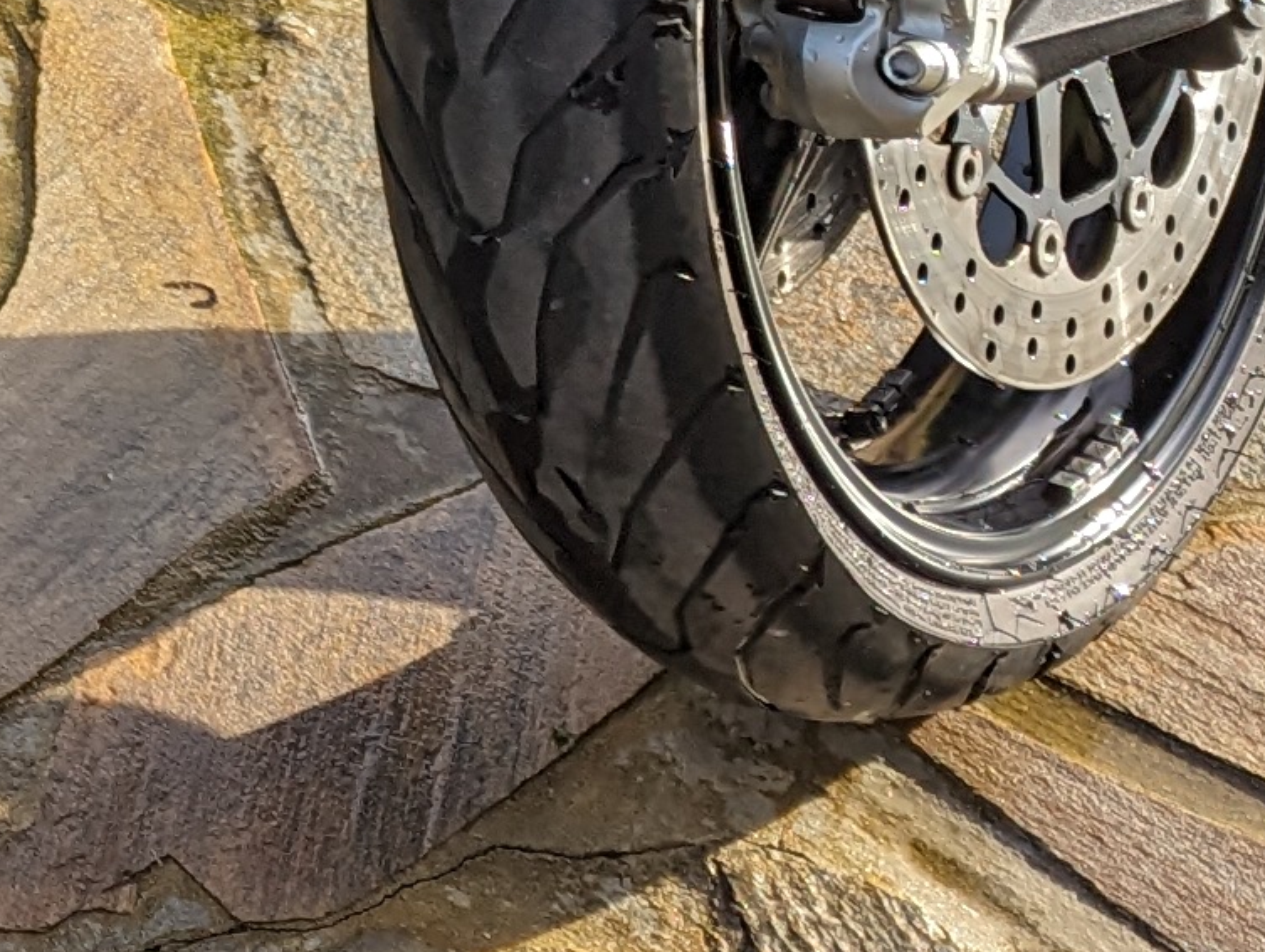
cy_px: -751
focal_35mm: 130
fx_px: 4758
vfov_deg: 10.7
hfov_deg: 12.8
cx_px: -1411
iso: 45
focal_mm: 6.81
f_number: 1.85
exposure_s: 1/647
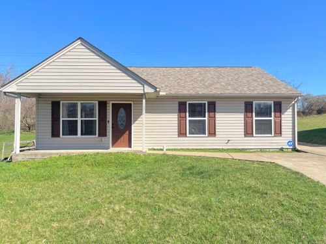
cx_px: 163
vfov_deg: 53.1
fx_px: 245
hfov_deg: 67.3
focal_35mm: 26
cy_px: 122
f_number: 1.6
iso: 50
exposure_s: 1/3021
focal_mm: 5.96
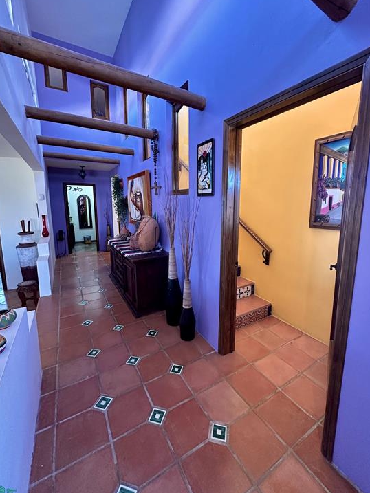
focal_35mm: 15
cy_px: 233
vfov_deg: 98.1
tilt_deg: -8.9
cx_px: 192
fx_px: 214
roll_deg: -1.5
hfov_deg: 81.7
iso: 400
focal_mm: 2.22
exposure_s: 1/60
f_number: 2.2
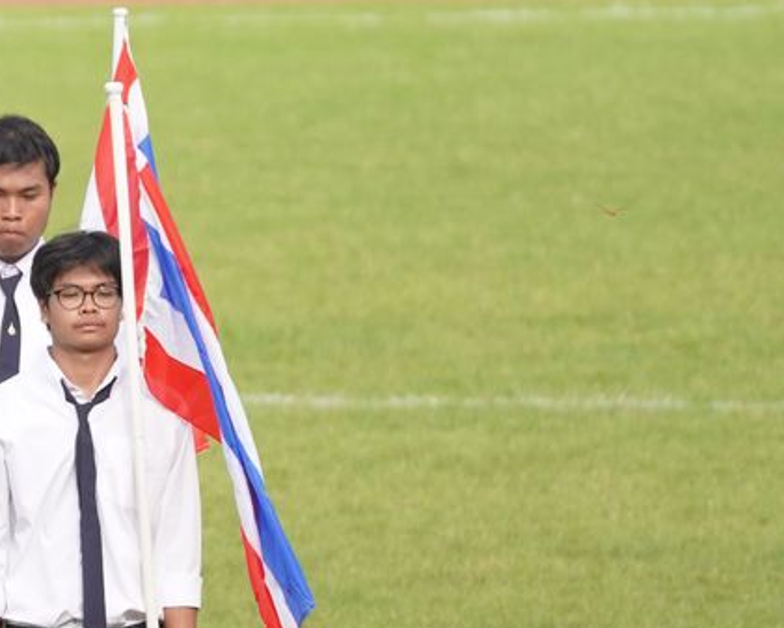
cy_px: 810
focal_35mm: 935
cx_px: -785
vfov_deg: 1.7
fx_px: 21700
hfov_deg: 2.1
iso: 500
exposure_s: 1/4000
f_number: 2.8
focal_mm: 200
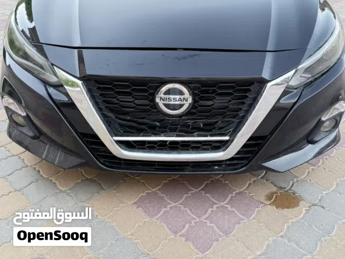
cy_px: 130
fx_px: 239
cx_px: 172
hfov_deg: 71.6
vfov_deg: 56.8
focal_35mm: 24
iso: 500
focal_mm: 6.76
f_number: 1.78
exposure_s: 1/60
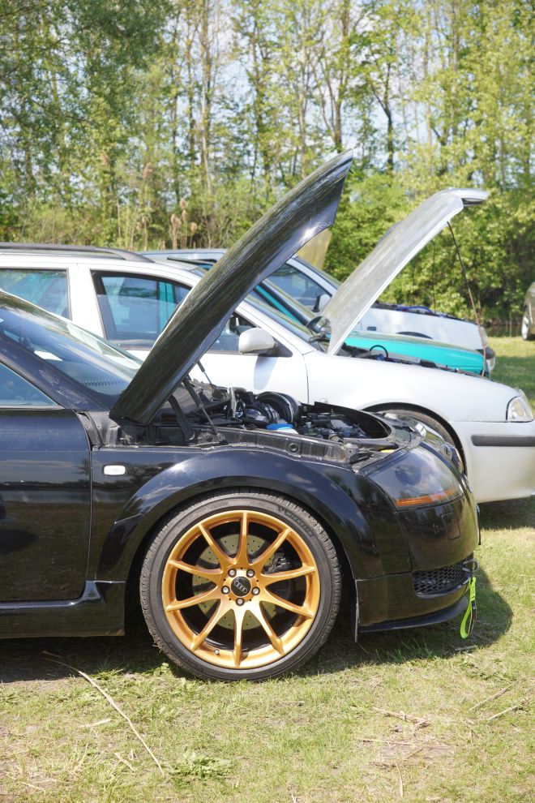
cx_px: 268
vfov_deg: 33.0
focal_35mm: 61
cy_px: 402
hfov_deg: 22.3
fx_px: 1354
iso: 100
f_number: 5.6
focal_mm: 40.5
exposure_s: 1/200
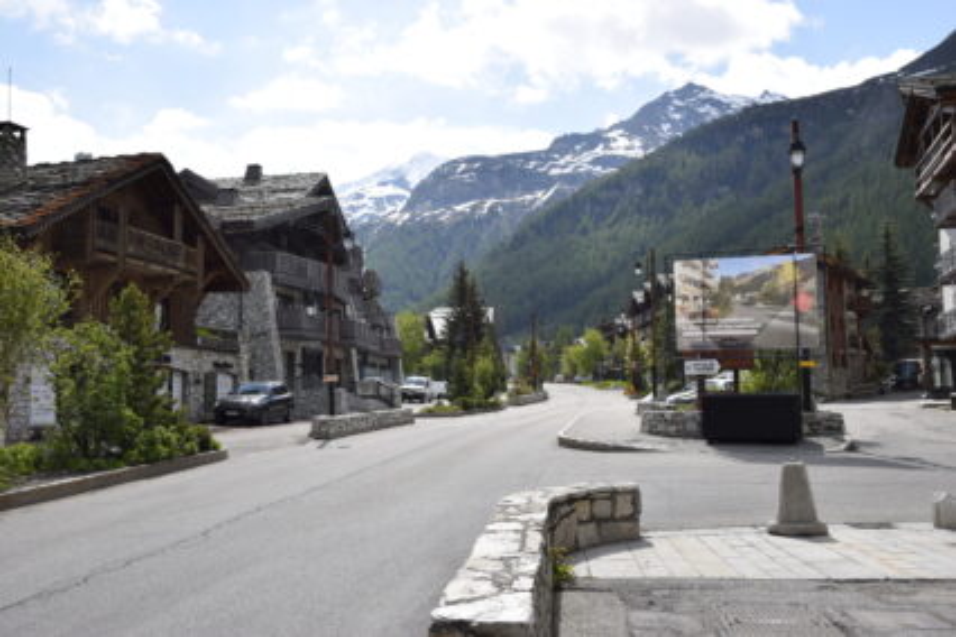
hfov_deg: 53.1
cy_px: 318
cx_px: 478
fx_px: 956
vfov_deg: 36.9
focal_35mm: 36
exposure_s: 1/400
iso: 200
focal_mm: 24
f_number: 10
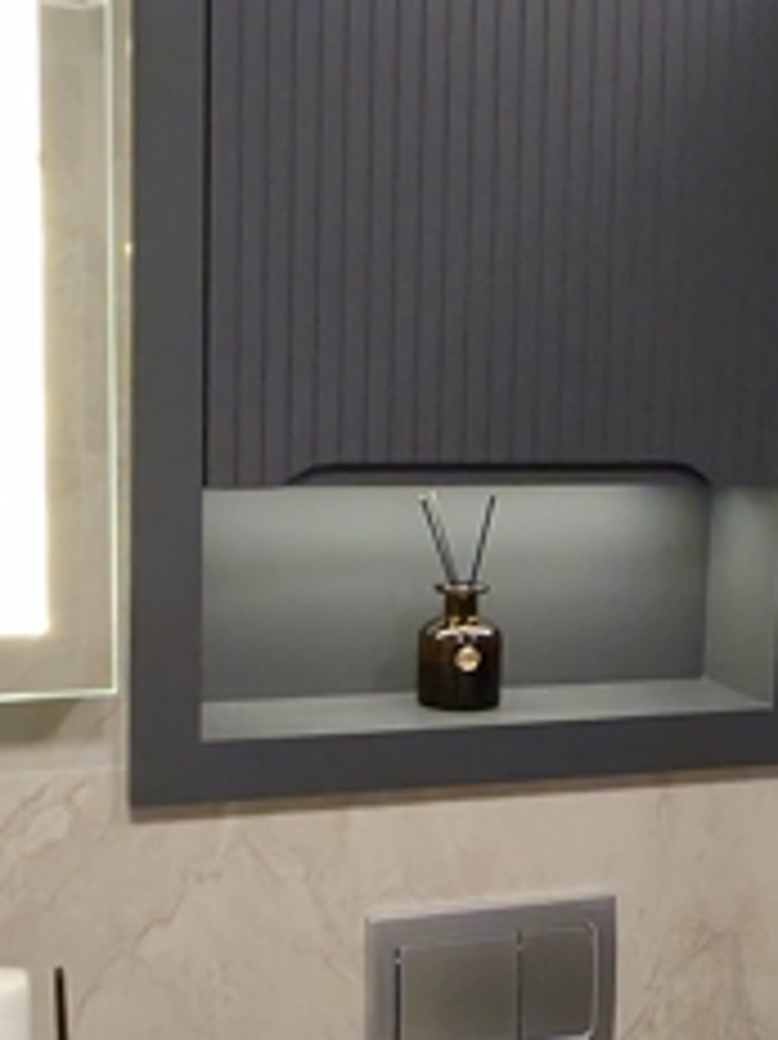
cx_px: 836
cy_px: 657
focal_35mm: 81
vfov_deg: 24.1
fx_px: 2430
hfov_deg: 17.6
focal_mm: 2.2
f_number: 1.9
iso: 100
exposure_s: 1/50
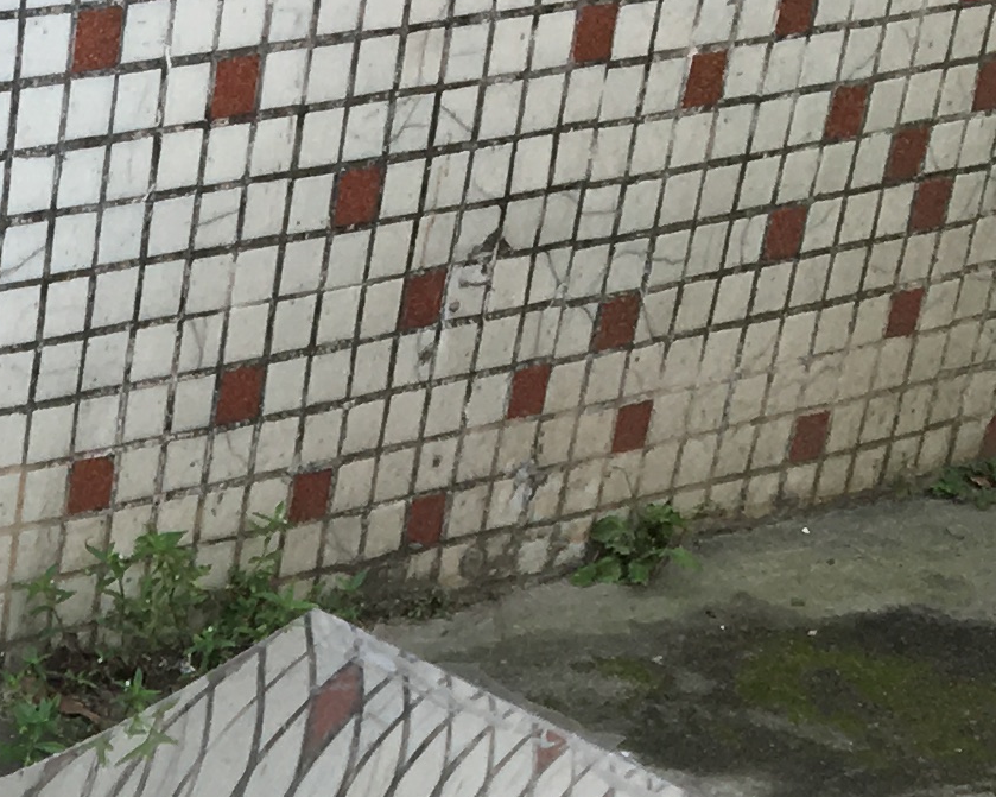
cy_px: 1621
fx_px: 4009
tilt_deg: -35.2
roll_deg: -5.8
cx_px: -125
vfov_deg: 10.4
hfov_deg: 13.8
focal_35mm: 136
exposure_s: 1/587
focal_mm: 4.15
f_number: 2.2
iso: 25
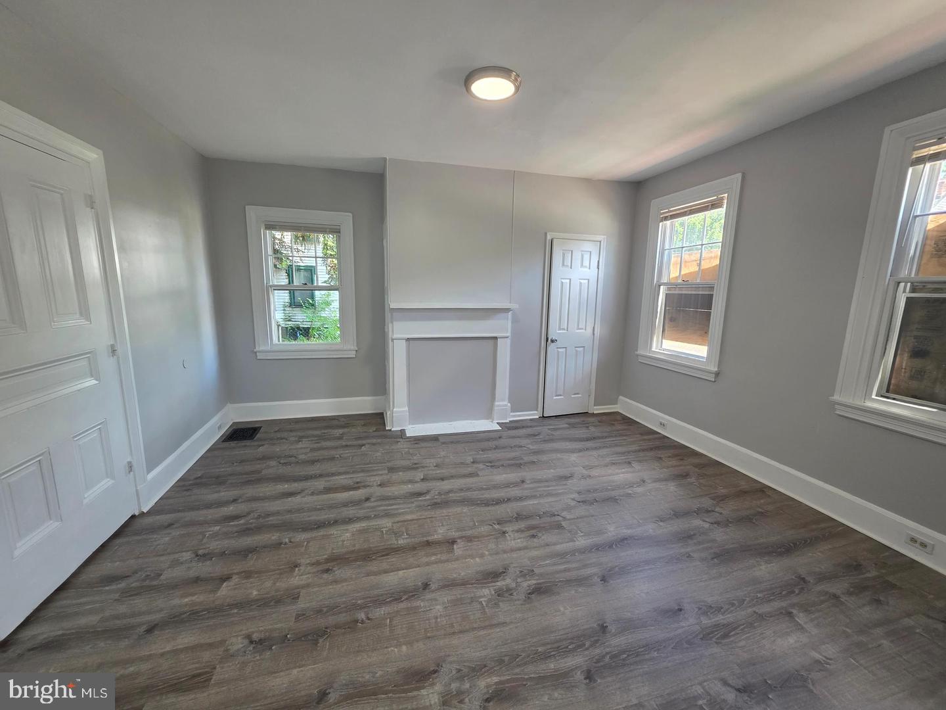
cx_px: 473
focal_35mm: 13
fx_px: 355
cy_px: 355
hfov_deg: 106.2
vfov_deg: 89.9
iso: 160
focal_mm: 2.2
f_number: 1.9
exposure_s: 1/120
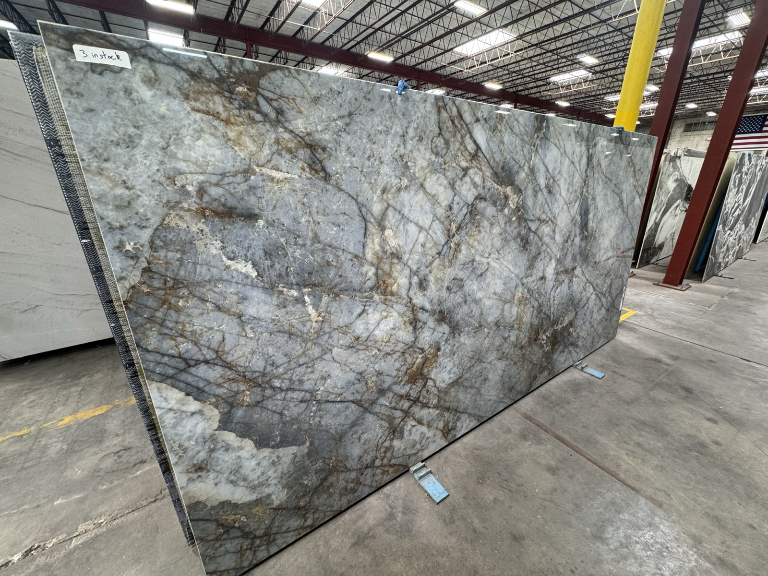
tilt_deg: -19.1
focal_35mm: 14
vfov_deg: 85.7
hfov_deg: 102.1
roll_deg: +0.1
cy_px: 288
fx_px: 311
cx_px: 384
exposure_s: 1/120
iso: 100
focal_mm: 2.22
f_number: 2.2
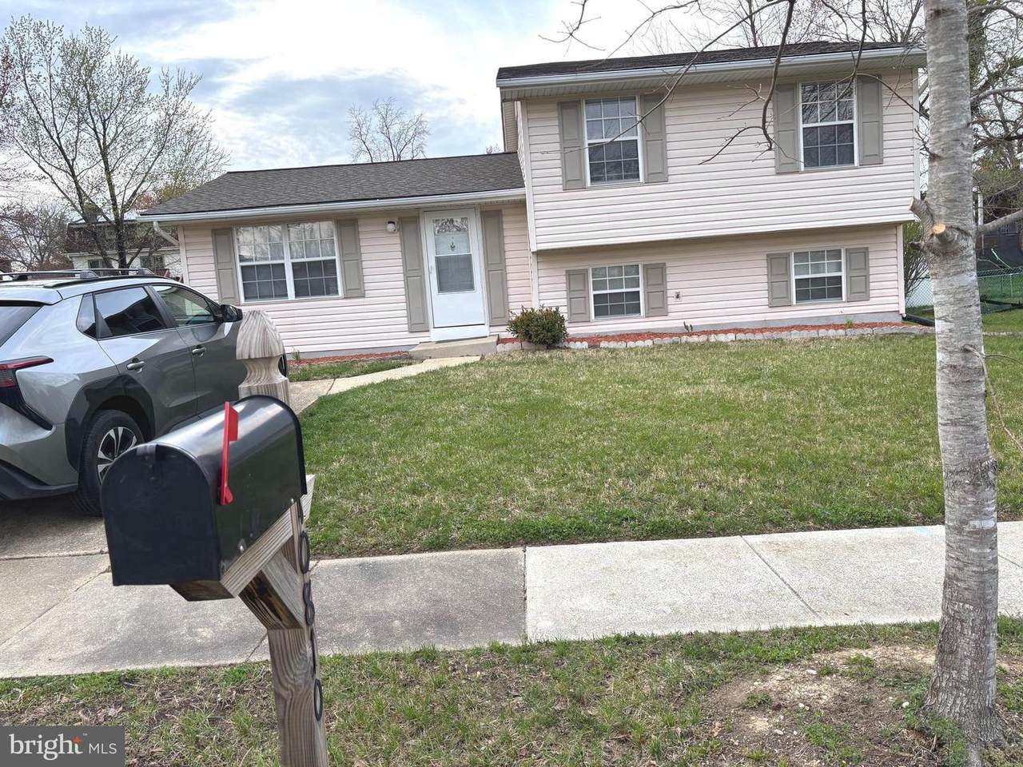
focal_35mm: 26
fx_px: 768
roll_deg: +3.5
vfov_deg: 53.1
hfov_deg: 67.3
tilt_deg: -4.9
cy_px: 384
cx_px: 512
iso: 64
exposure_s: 1/121
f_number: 1.6
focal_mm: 5.96
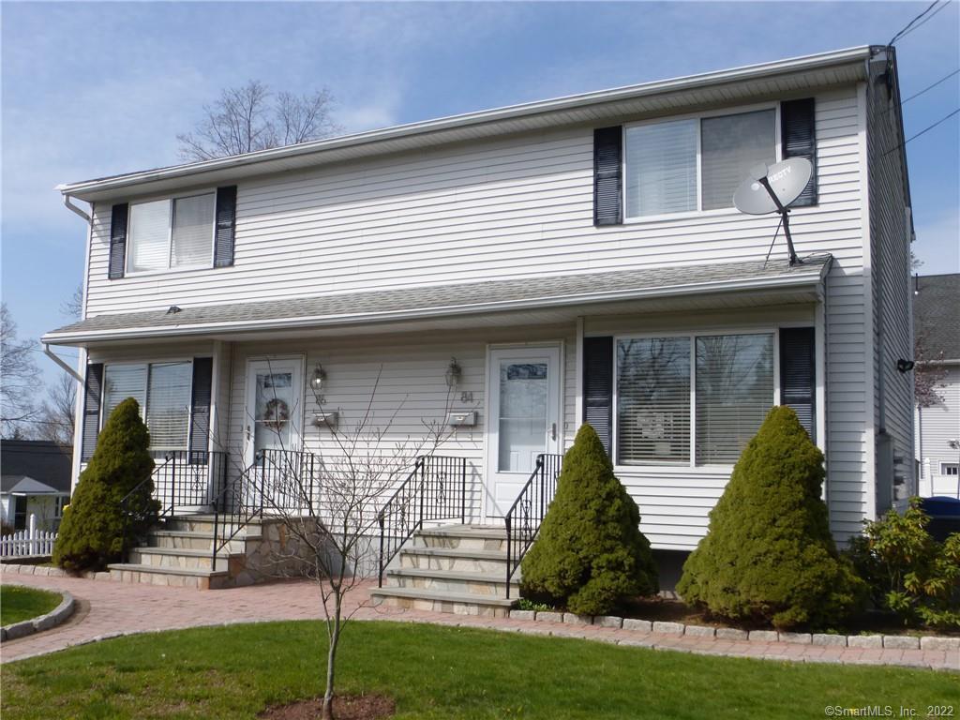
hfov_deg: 52.6
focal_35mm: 35
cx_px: 480
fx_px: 971
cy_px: 360
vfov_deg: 40.7
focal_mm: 6.1
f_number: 3.7
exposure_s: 1/1300
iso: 100
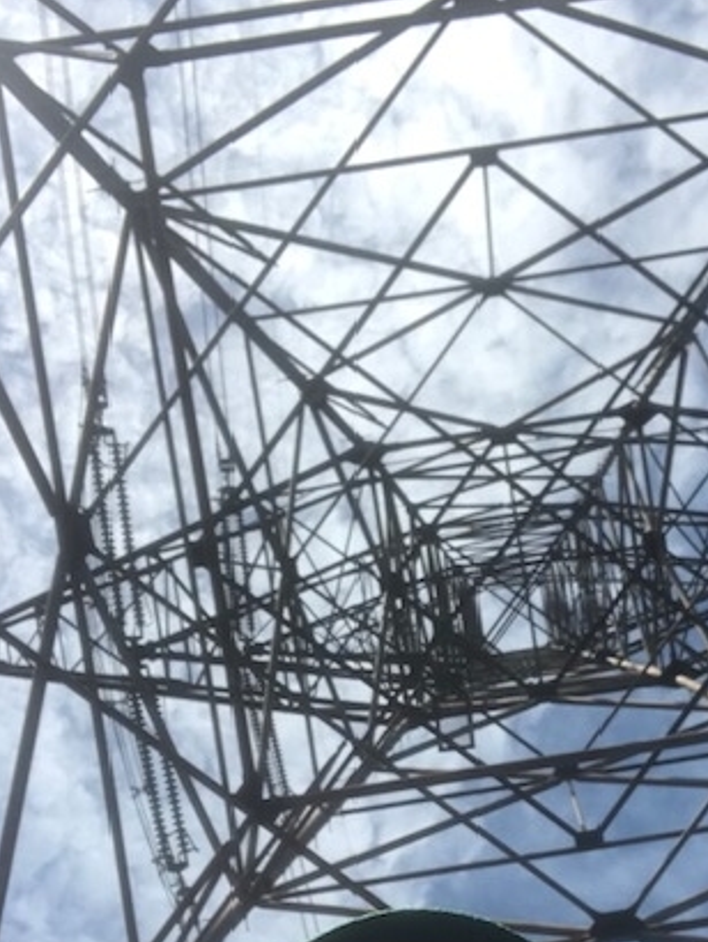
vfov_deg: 37.4
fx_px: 1362
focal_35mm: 50
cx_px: 525
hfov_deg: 28.7
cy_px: 682
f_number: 2.2
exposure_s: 1/1353
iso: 25
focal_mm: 2.87
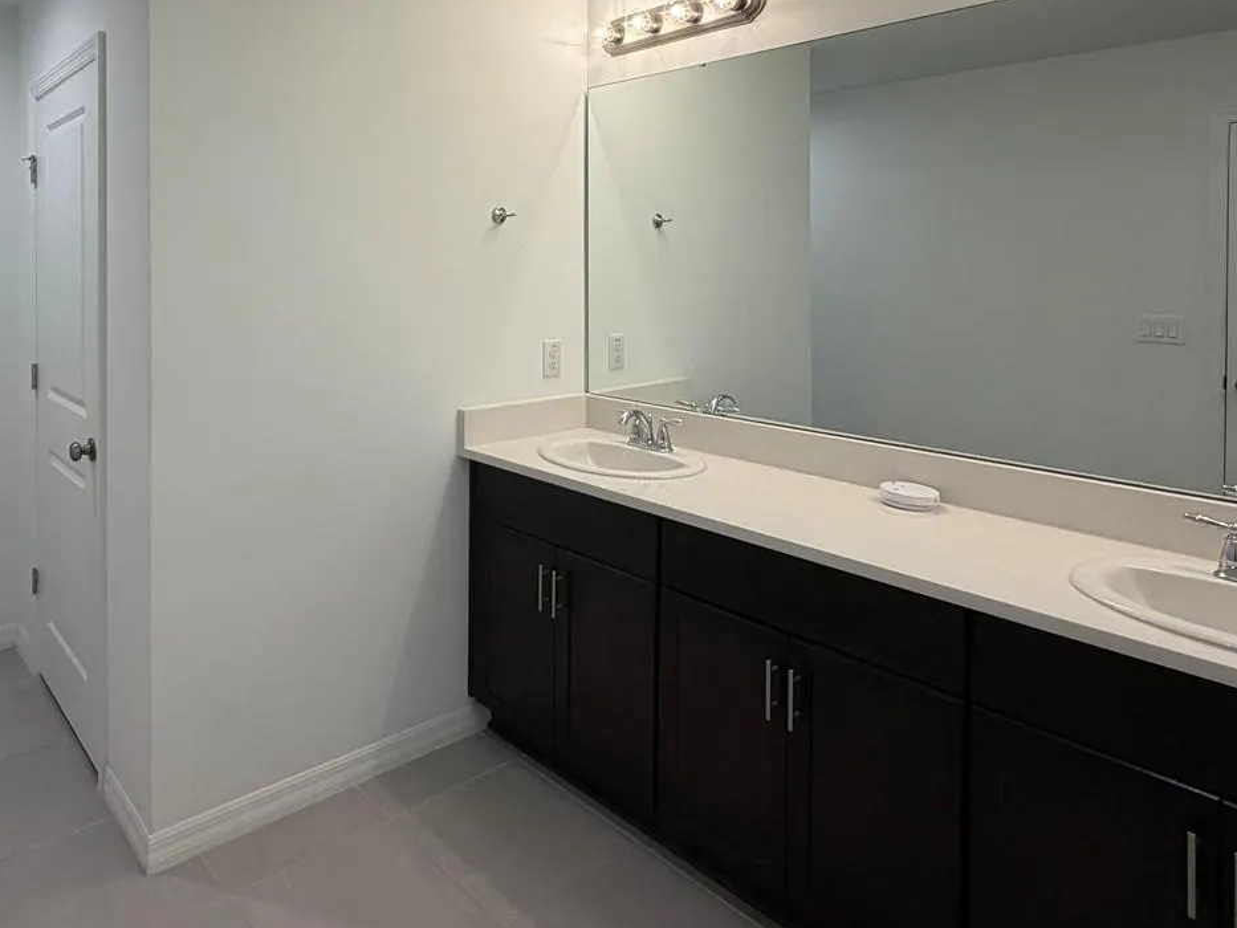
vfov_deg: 55.0
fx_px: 858
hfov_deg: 70.1
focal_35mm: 24
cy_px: 273
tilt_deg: -0.9
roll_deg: +0.3
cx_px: 443
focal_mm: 2.22
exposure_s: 1/120
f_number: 2.2
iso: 100
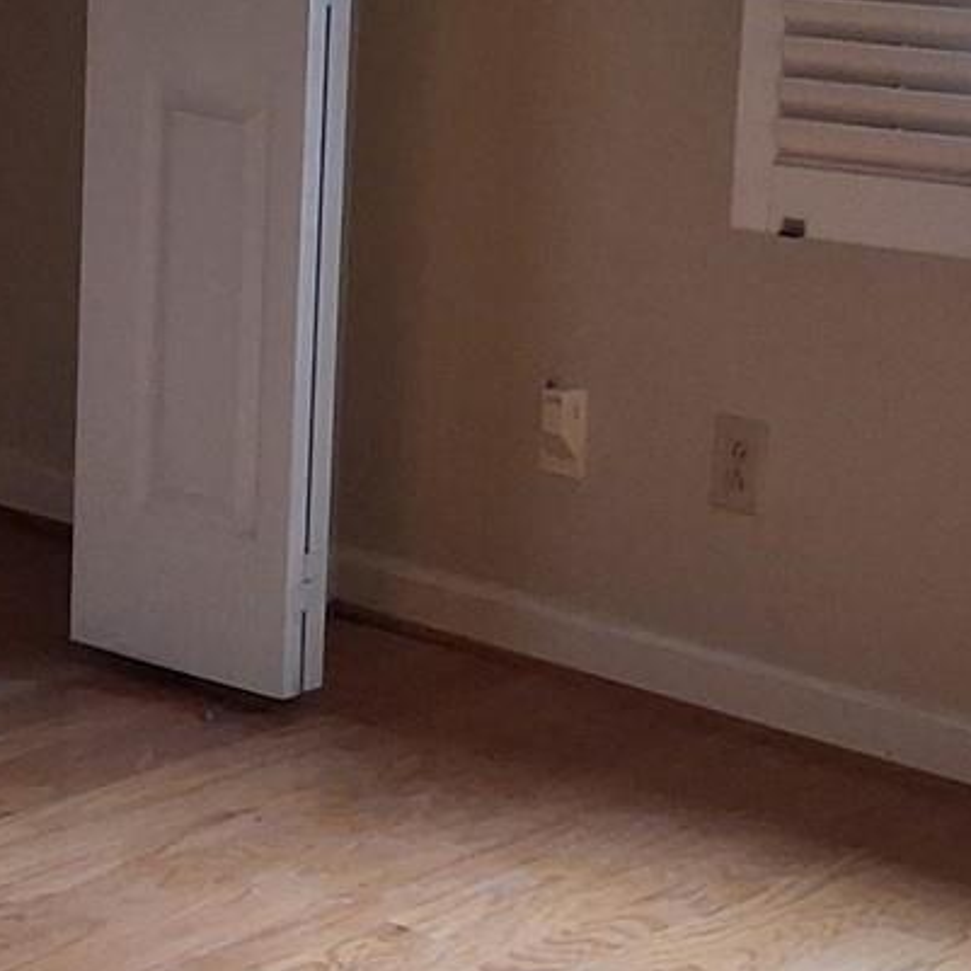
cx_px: 281
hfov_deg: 14.3
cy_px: 148
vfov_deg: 14.2
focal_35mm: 122
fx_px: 3872
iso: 640
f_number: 1.8
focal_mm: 4
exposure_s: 1/25
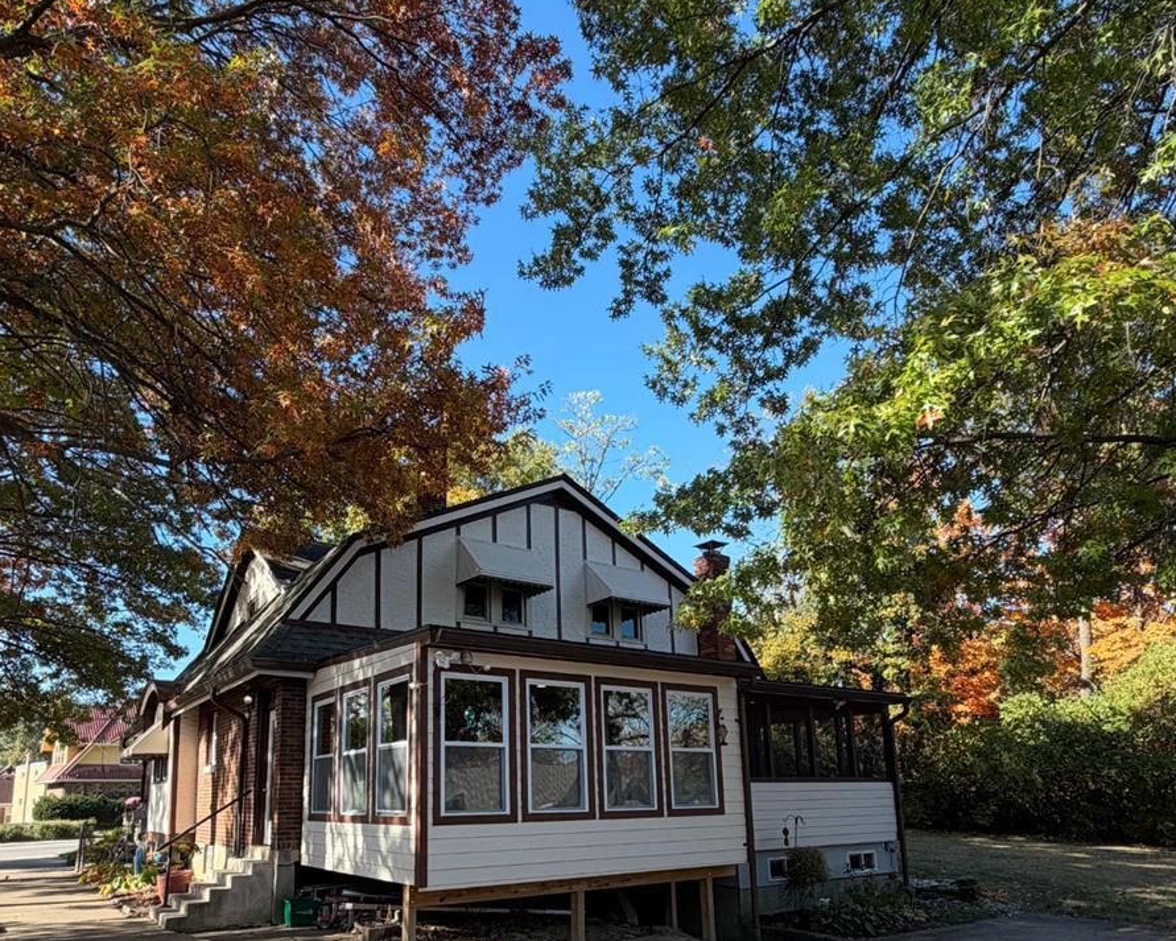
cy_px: 658
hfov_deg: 72.4
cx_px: 526
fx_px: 801
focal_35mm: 23
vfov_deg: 58.9
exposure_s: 1/328
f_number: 2.2
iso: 50
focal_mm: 2.22
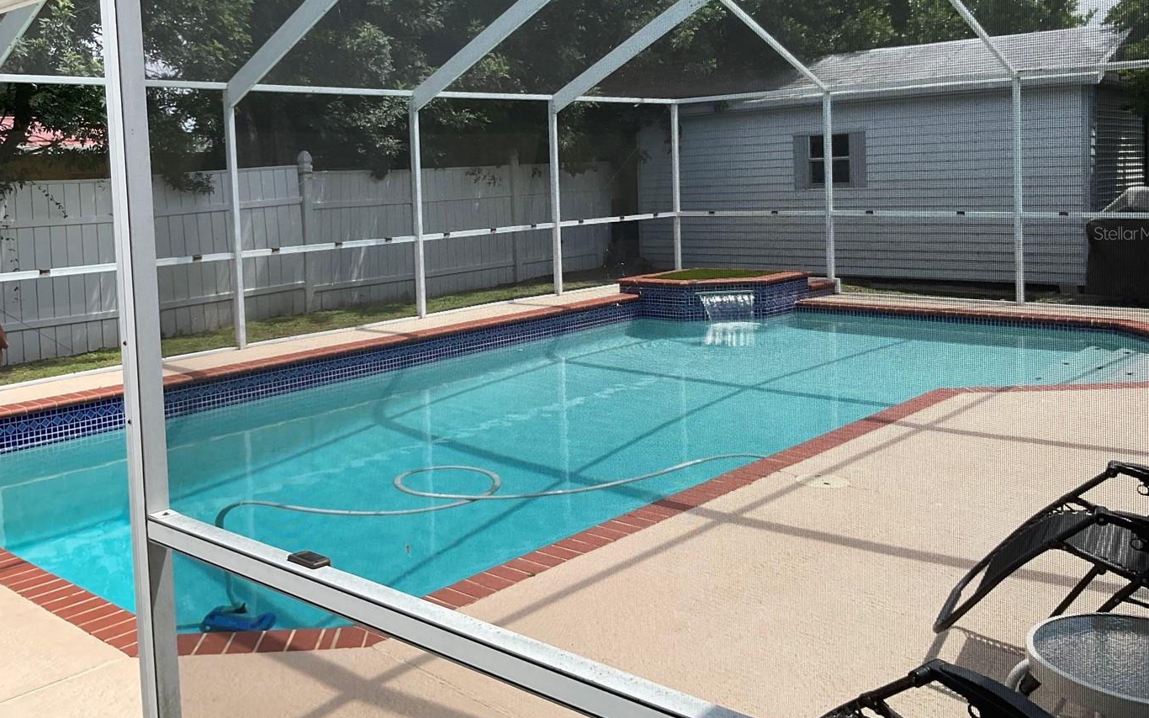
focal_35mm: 36
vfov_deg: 35.0
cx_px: 500
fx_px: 1127
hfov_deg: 53.8
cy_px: 233
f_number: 1.8
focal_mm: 3
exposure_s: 1/829
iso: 16
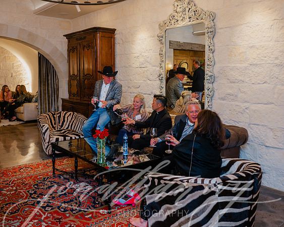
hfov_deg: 53.3
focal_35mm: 34
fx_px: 283
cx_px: 143
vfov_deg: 43.6
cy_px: 96
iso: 1250
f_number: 3.5
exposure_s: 1/60
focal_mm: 26
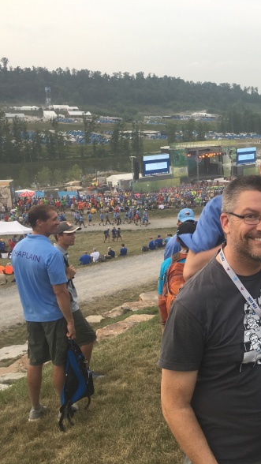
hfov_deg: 25.6
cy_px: 228
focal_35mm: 43
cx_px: 290
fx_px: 529
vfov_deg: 47.3
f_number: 2.2
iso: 25
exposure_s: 1/287
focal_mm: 4.15
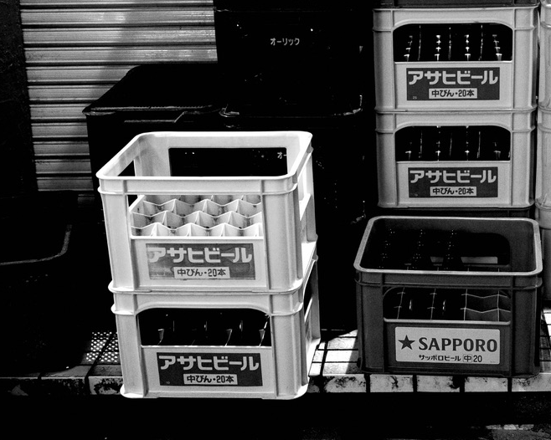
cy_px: 154
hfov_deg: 30.1
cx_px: 398
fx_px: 1011
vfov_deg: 24.5
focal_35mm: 62
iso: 1600
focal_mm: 26
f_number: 2.8
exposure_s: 1/40
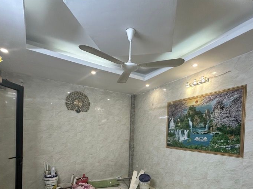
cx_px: 134
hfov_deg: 78.9
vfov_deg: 60.5
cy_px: 138
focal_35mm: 21
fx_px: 153
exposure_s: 1/100
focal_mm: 2.22
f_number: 2.2
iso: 200
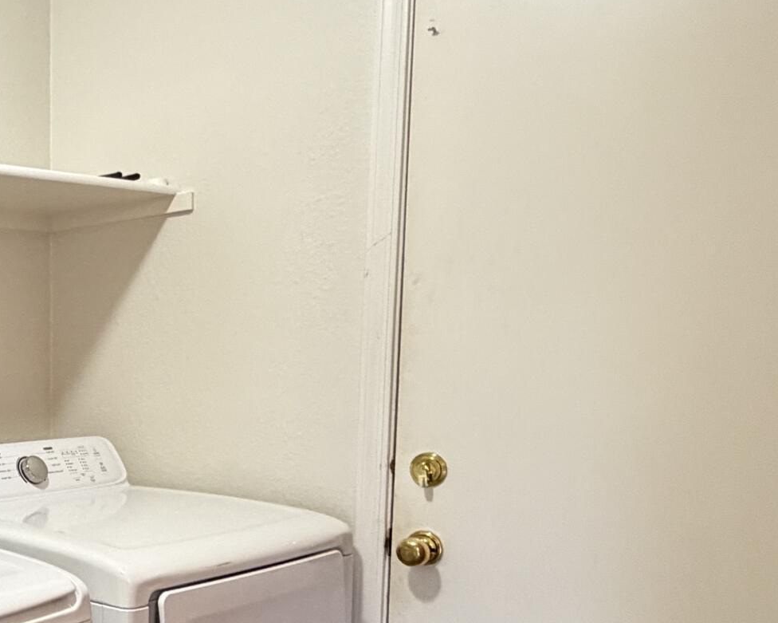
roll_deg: +1.8
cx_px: -149
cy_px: 480
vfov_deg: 34.8
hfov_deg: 35.0
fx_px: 967
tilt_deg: -6.8
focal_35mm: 42
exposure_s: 1/41
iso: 400
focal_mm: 2.22
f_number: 2.2
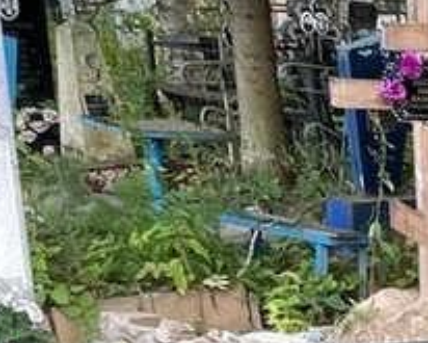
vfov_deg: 11.1
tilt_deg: -15.5
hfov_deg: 12.4
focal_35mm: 126
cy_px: 696
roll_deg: -4.4
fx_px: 1597
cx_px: 985
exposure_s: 1/121
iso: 50
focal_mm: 4.2
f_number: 1.6
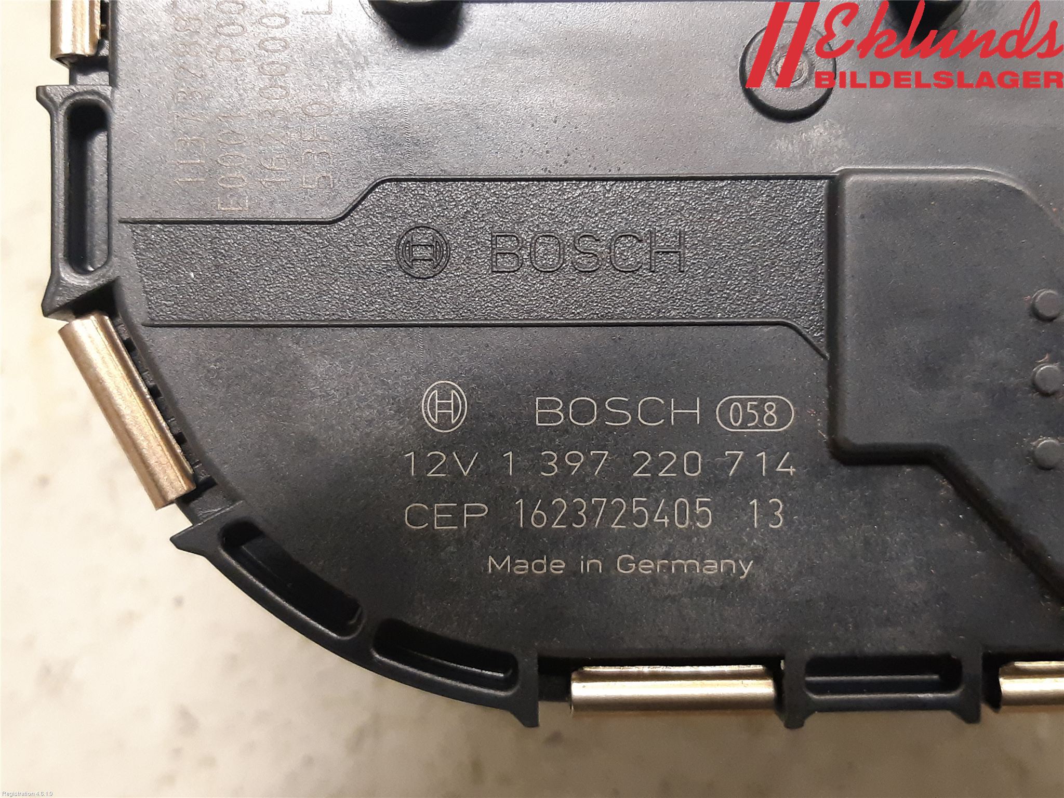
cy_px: 399
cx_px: 532
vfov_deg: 53.1
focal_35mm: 26
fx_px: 799
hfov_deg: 67.3
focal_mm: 3.93
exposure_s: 1/25
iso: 250
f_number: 1.7
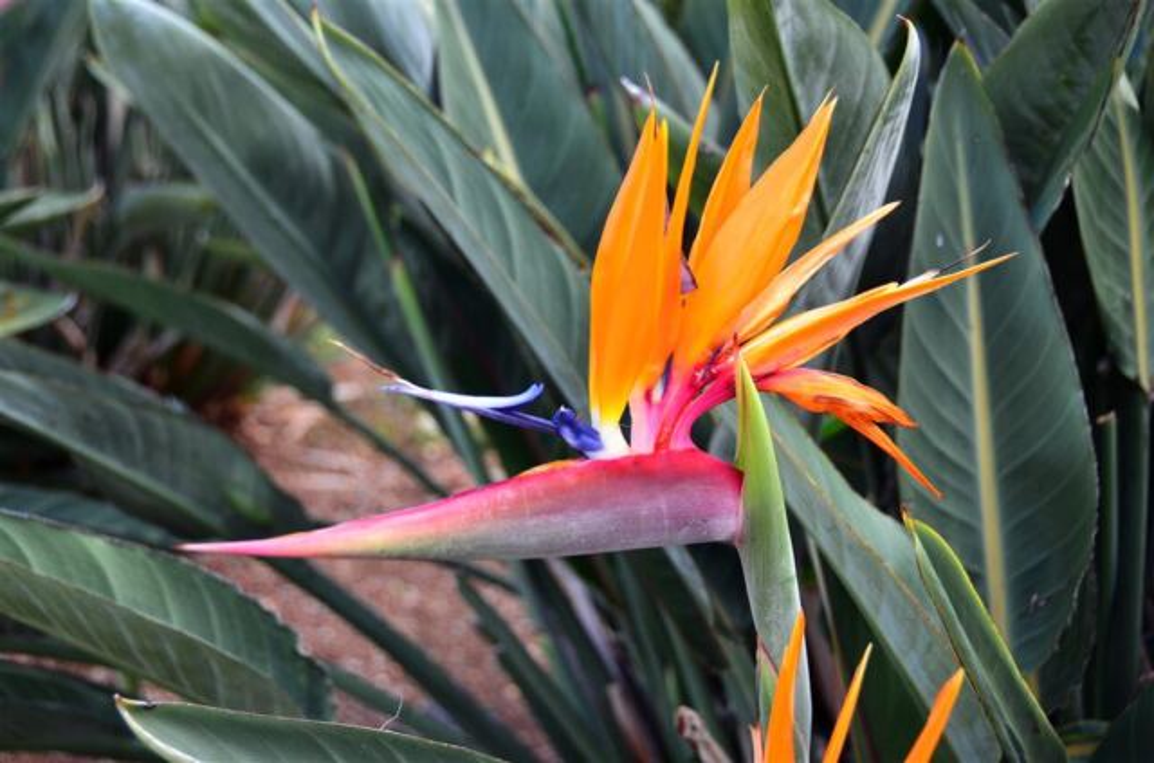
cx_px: 577
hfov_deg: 32.0
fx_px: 2014
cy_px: 382
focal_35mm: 63
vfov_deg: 21.4
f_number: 4.5
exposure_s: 1/200
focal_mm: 42
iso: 400
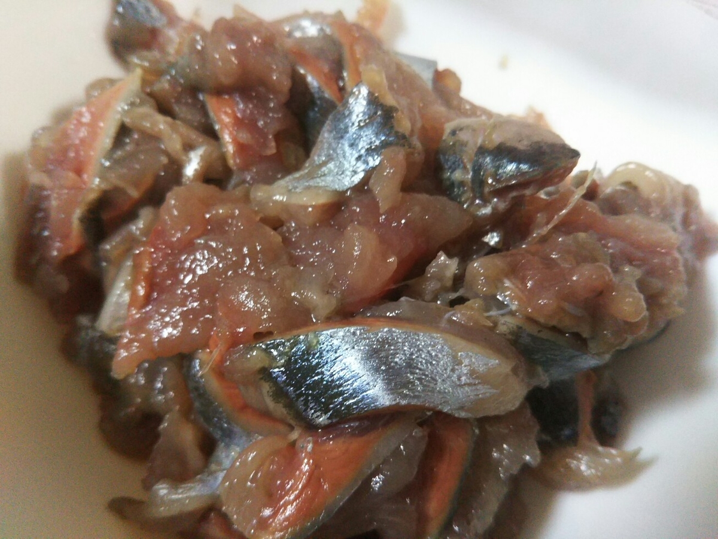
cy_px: 270
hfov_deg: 60.0
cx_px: 359
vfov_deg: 46.8
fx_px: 622
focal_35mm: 30
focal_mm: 4
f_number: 2.2
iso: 250
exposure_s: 1/30
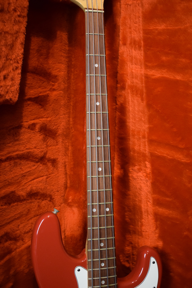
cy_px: 144
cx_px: 96
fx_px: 360
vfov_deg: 43.6
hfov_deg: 29.9
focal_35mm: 45
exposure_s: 1/60
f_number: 4.2
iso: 2500
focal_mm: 30
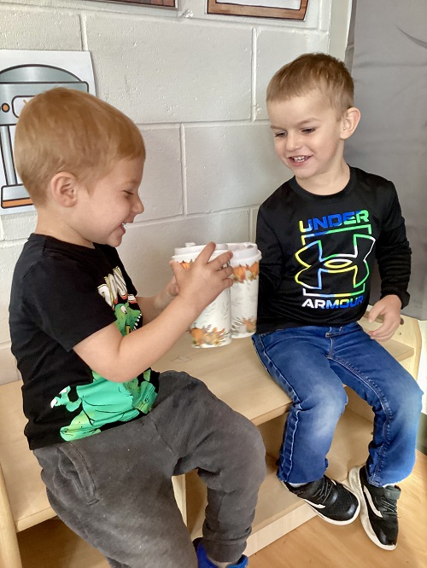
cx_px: 214
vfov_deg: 58.3
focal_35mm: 31
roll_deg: -0.3
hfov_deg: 45.5
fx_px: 510
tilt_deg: -19.7
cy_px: 284
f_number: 2.4
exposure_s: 1/40
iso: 320
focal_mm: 3.3
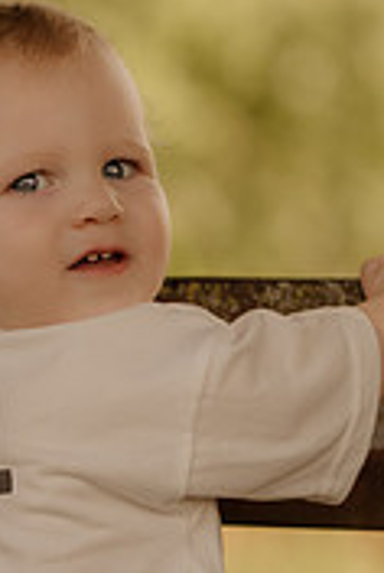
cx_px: 13
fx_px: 5163
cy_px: 384
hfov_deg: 4.3
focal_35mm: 324
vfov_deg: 6.3
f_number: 2
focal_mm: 85
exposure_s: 1/1250
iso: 250
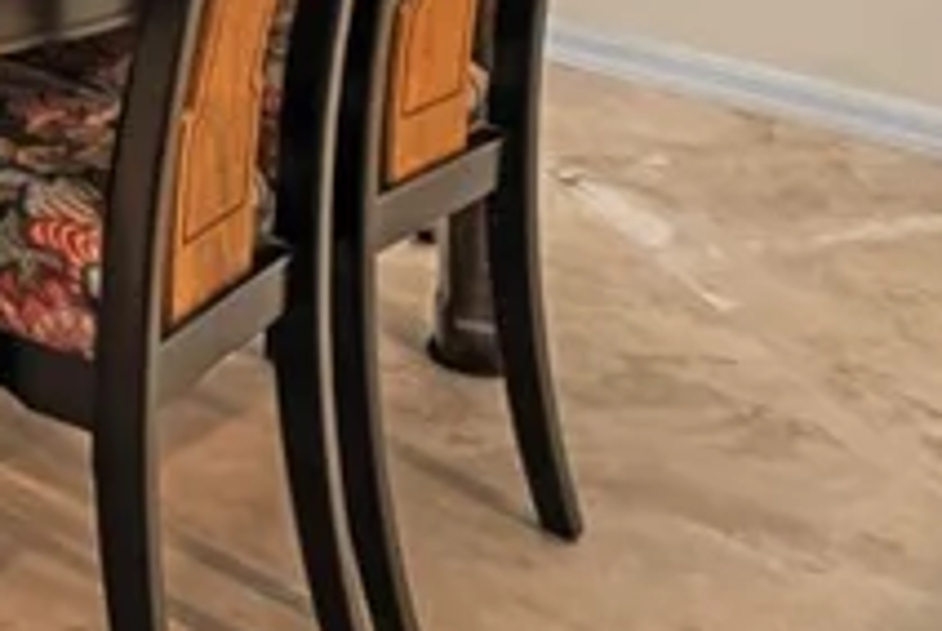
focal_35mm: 82
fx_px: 2149
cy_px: -709
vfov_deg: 13.7
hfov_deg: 18.8
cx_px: -773
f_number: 8
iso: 400
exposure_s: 1/8
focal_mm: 17
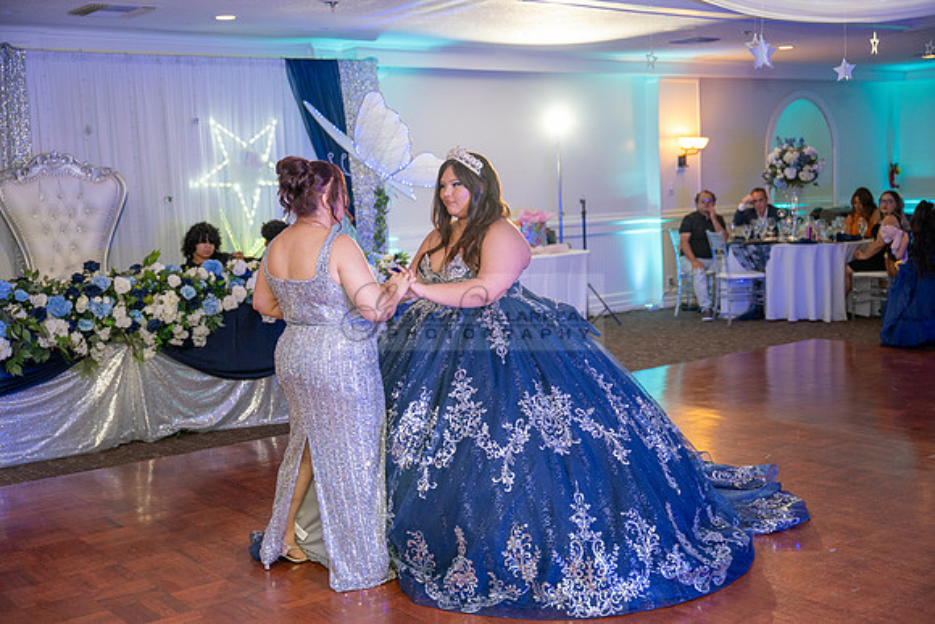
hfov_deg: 44.5
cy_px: 312
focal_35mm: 44
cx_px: 468
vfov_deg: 30.5
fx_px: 1143
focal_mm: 44
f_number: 2.8
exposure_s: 1/200
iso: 1250
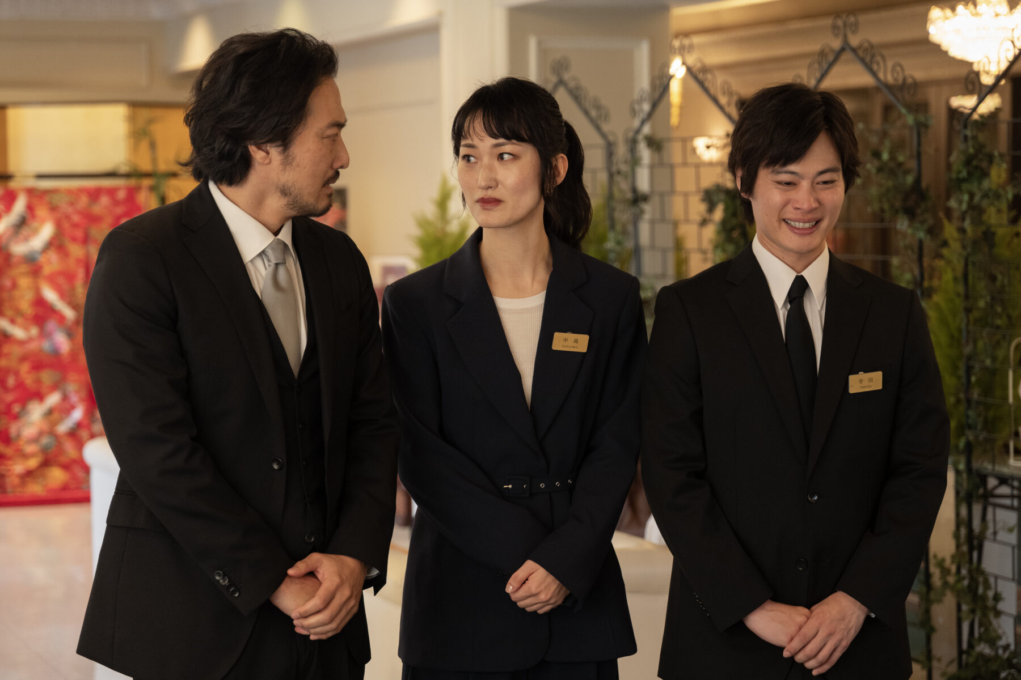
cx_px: 510
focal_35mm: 90
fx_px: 2552
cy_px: 340
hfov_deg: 22.6
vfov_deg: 15.2
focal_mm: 90
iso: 1600
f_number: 4
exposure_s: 1/100
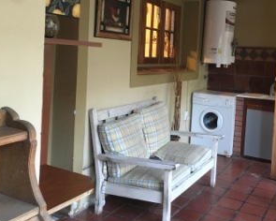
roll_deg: -1.8
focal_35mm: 43
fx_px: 351
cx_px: 173
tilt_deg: -3.4
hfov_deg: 42.6
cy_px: 67
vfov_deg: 34.5
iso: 250
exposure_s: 1/33
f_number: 2.2
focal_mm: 4.15
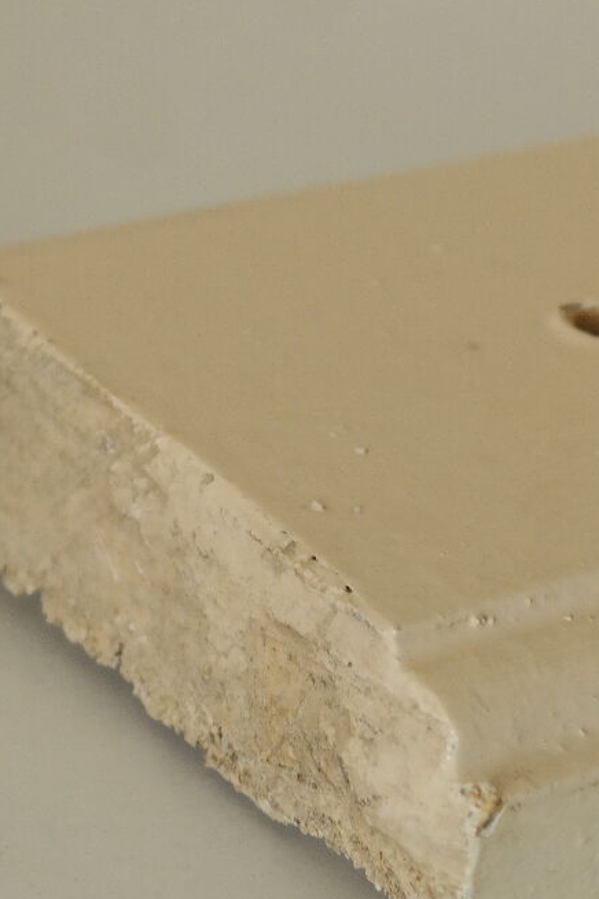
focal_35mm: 140
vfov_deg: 14.6
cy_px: 212
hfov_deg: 9.8
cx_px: 371
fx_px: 3494
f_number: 5.6
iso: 800
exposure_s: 1/50
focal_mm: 35
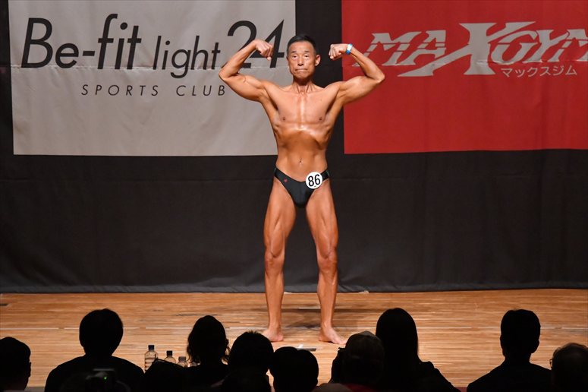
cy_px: 196
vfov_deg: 6.1
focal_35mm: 225
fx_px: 3673
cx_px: 294
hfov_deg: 9.2
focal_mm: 150
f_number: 5.6
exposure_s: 1/400
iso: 10000
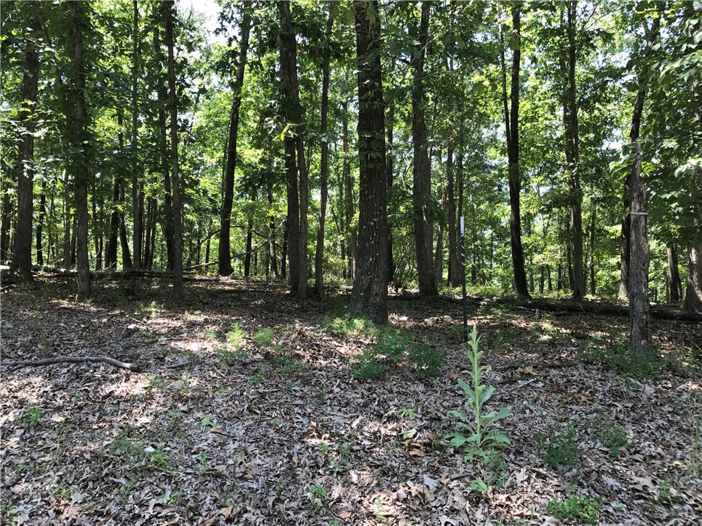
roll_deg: +1.6
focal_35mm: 28
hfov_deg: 63.4
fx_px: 568
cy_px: 263
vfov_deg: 49.7
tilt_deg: +4.0
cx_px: 351
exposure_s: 1/167
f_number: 1.8
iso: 20
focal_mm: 3.99
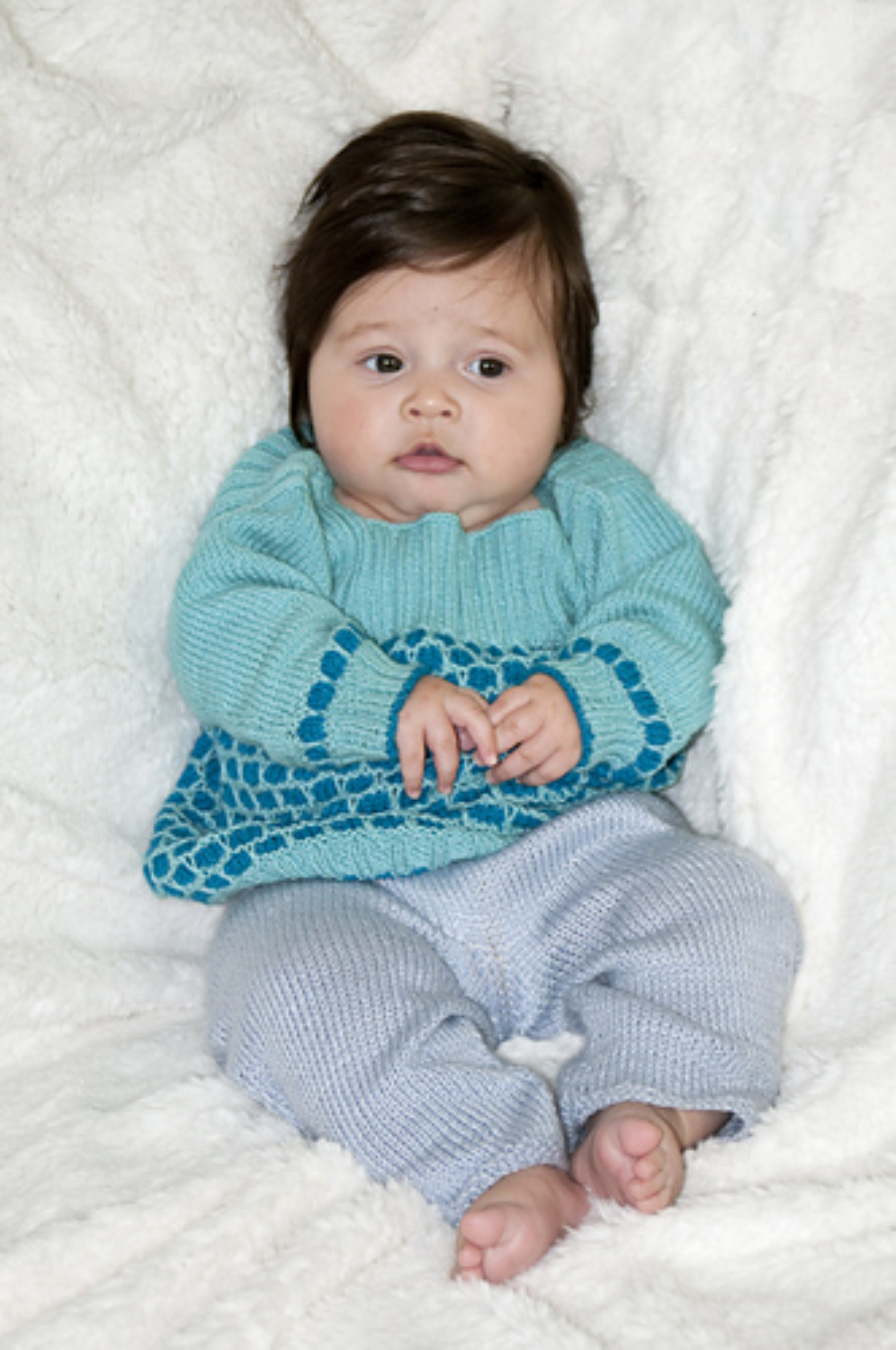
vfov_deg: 19.5
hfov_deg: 13.0
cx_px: 448
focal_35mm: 105
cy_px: 675
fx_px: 3931
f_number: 5.3
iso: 200
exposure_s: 1/60
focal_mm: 70
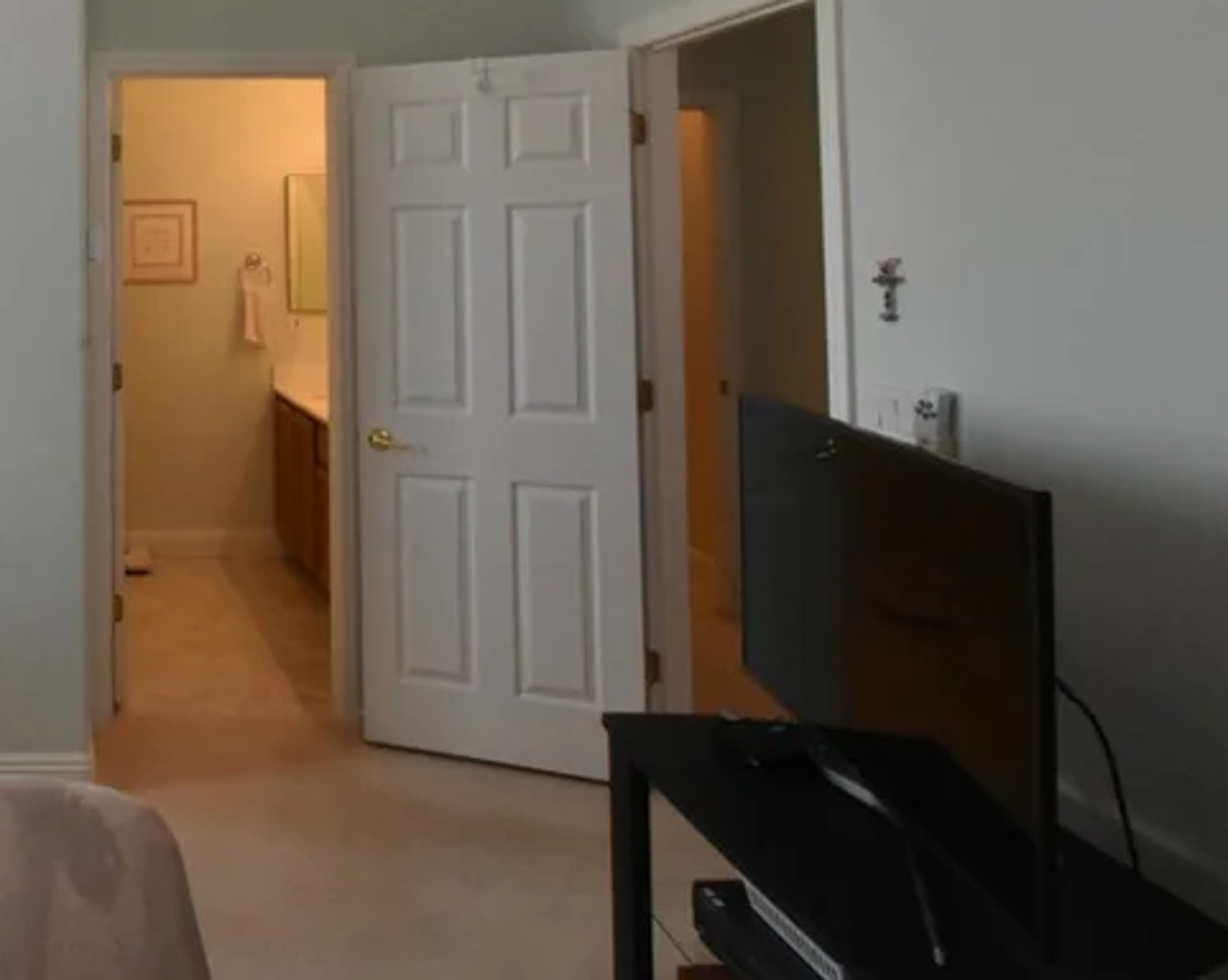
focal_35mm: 30
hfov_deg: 50.5
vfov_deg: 46.0
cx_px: 71
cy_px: 200
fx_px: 1089
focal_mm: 10
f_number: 22
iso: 4000
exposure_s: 1/30
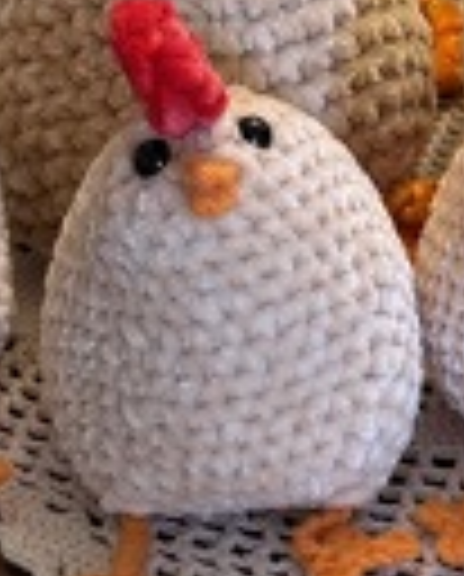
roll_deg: -1.3
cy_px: -72
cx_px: 671
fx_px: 2497
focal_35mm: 146
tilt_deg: -25.3
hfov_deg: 10.3
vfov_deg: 12.9
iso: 160
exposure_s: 1/50
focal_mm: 6.76
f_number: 1.78
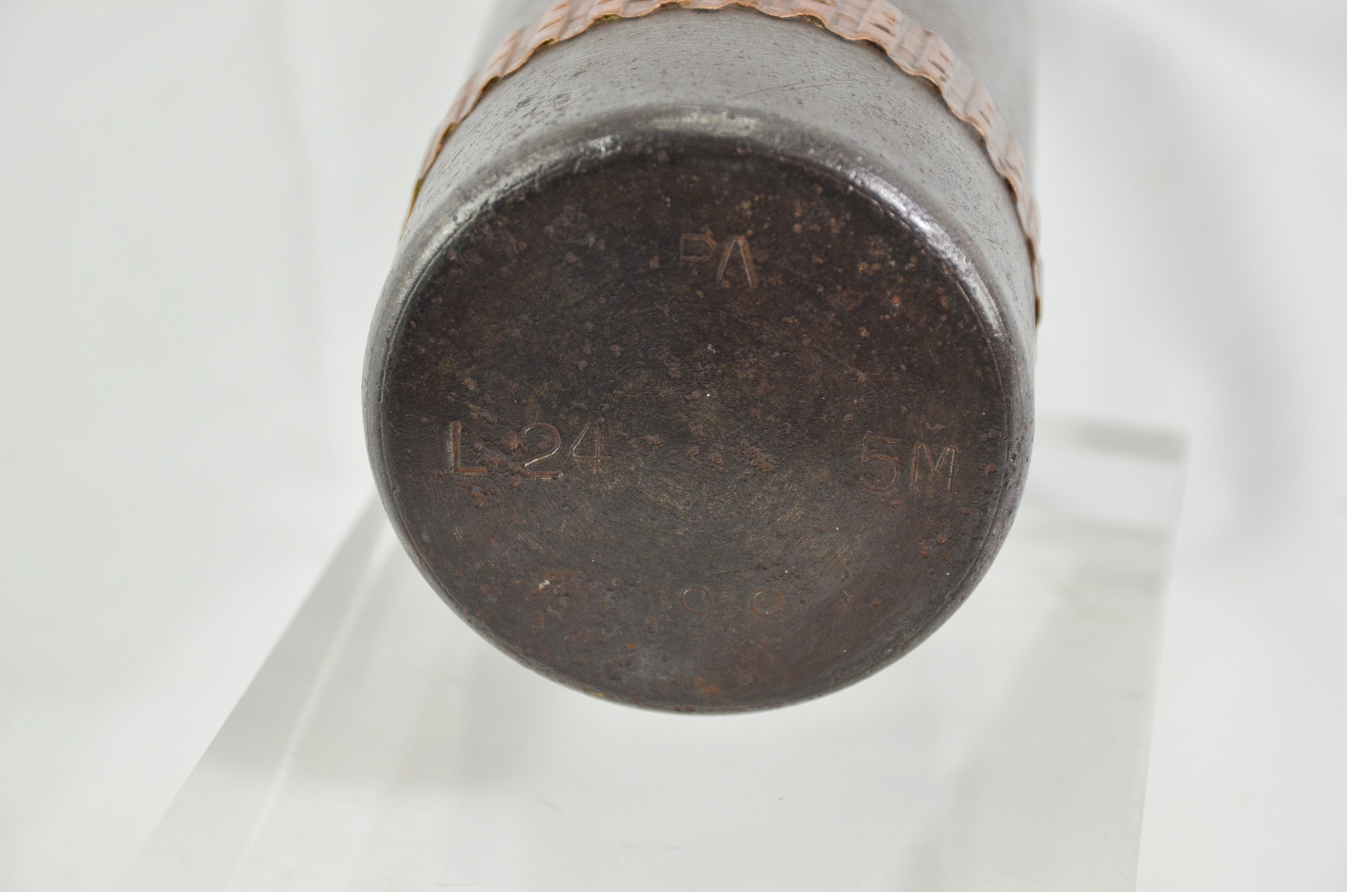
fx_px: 3921
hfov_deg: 19.5
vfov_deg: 13.0
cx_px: 674
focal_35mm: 105
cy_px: 446
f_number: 5.3
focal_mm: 70
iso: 720
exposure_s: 1/250
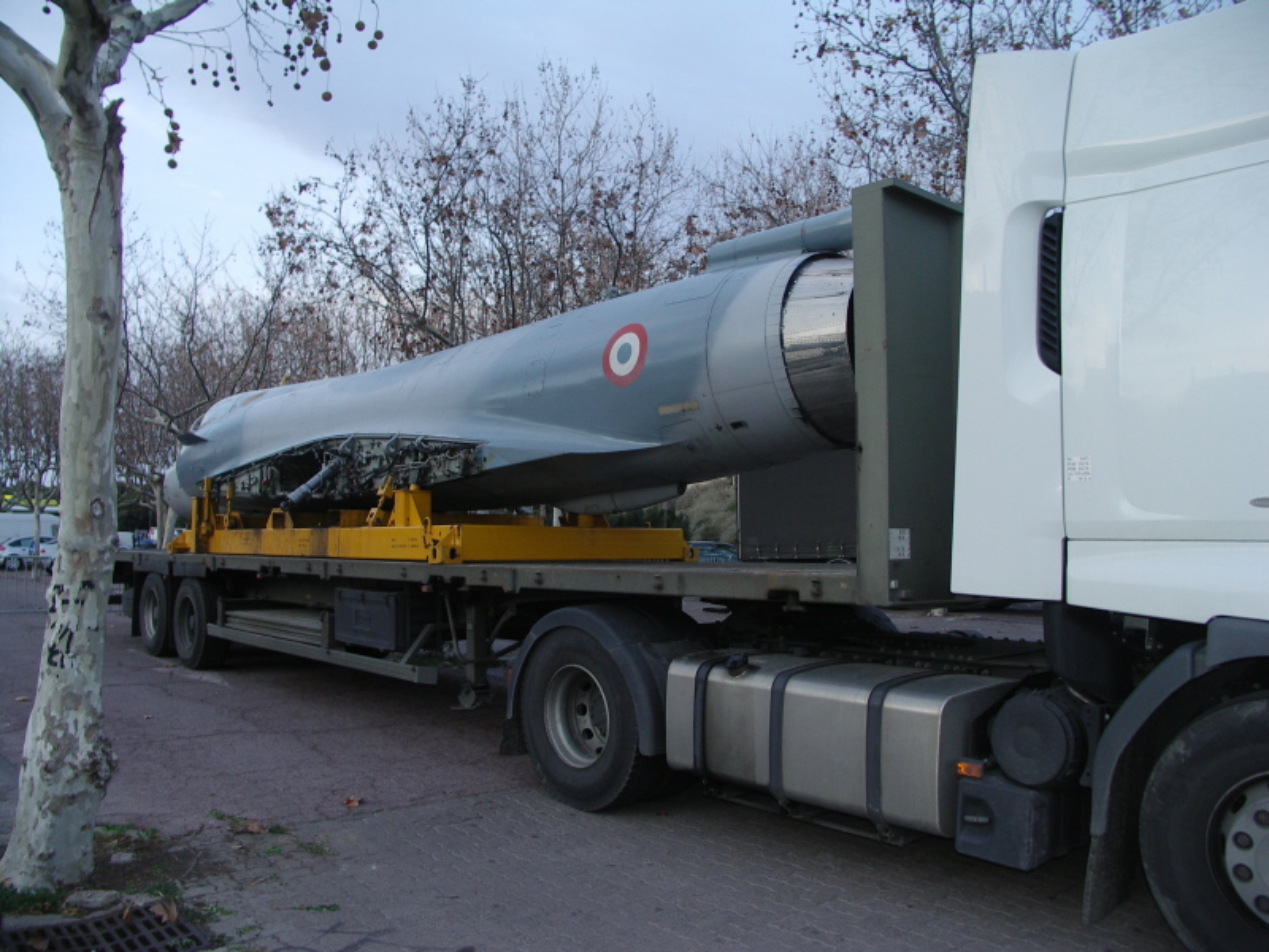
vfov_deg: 34.3
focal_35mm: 42
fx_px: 1540
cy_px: 476
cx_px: 634
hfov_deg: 44.8
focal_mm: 10.7
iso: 100
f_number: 2.8
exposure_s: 1/50
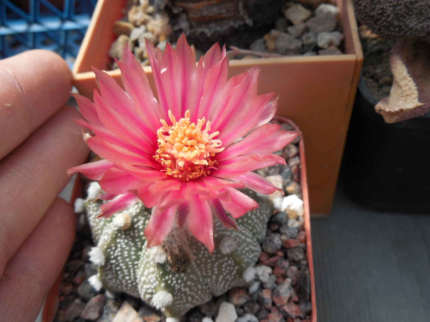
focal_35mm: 31
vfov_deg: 45.4
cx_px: 215
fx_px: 385
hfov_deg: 58.4
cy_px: 161
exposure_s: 1/400
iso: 125
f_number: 3.6
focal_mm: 5.6
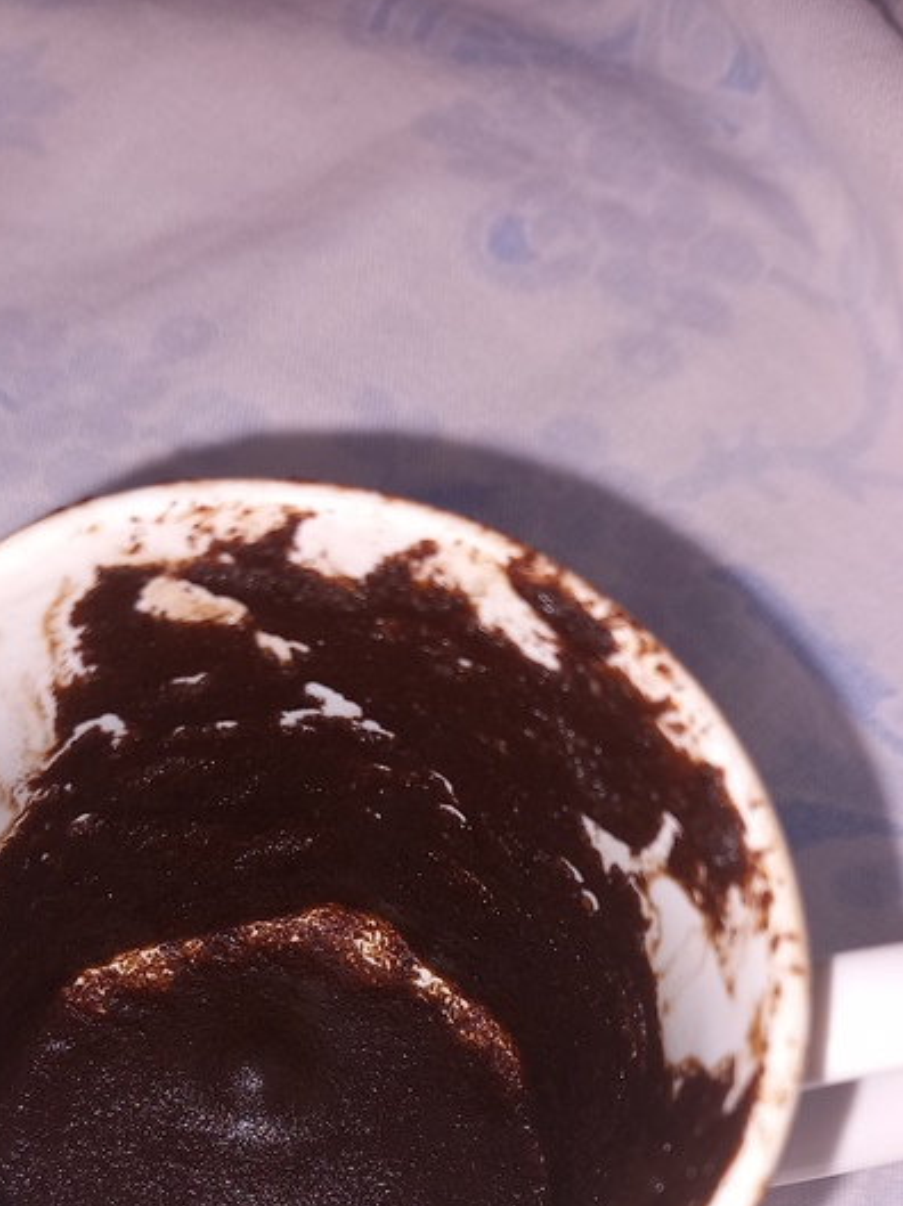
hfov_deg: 30.7
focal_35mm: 47
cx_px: 322
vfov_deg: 38.4
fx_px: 1637
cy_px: 1021
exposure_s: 1/100
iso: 40
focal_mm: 4
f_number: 1.8
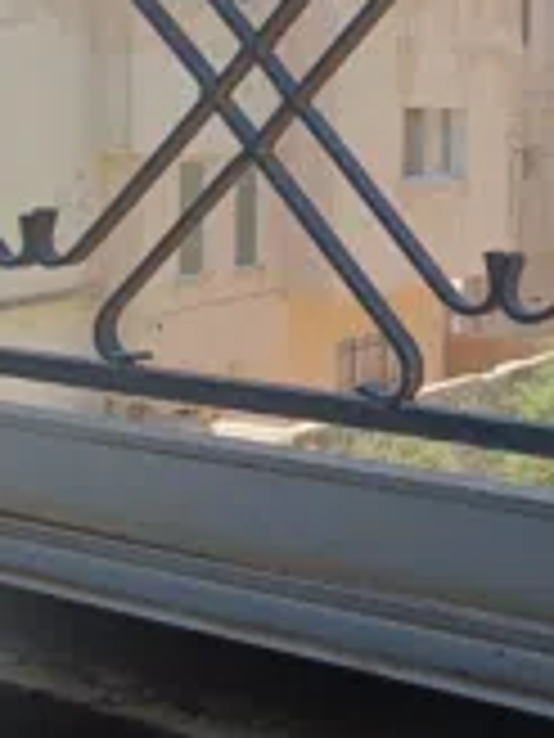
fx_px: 1195
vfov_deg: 33.8
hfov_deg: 24.9
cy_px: 198
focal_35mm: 56
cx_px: 549
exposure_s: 1/275
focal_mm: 4.09
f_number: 1.6
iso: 50
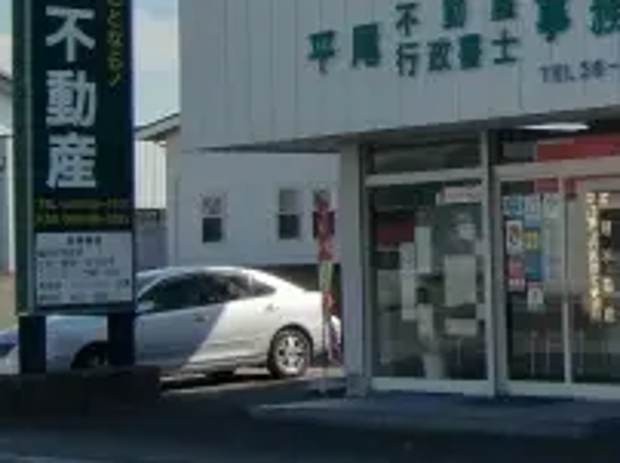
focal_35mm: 92
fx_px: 1646
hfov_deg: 20.2
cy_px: 107
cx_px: 709
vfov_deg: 15.9
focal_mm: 5.2
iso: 64
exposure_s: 1/1000
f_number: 3.5
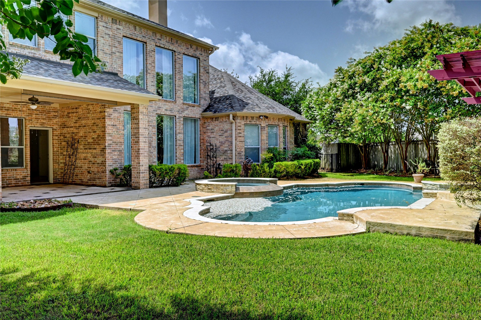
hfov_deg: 62.0
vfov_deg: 43.5
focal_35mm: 30
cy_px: 160
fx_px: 401
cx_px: 240
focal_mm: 30
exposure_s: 1/640
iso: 400
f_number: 8
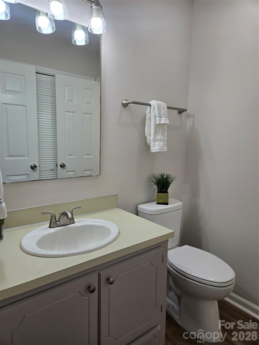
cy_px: 172
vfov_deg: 73.9
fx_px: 229
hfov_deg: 58.9
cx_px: 130
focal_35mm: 23
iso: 50
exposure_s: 1/120
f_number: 1.8
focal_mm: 5.4
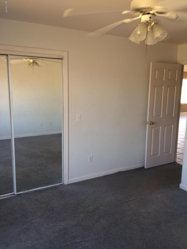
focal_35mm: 29
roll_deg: -1.0
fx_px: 209
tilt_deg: -10.3
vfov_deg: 61.7
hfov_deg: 48.2
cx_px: 94
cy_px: 124
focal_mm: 4.15
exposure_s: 1/60
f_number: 2.2
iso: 50
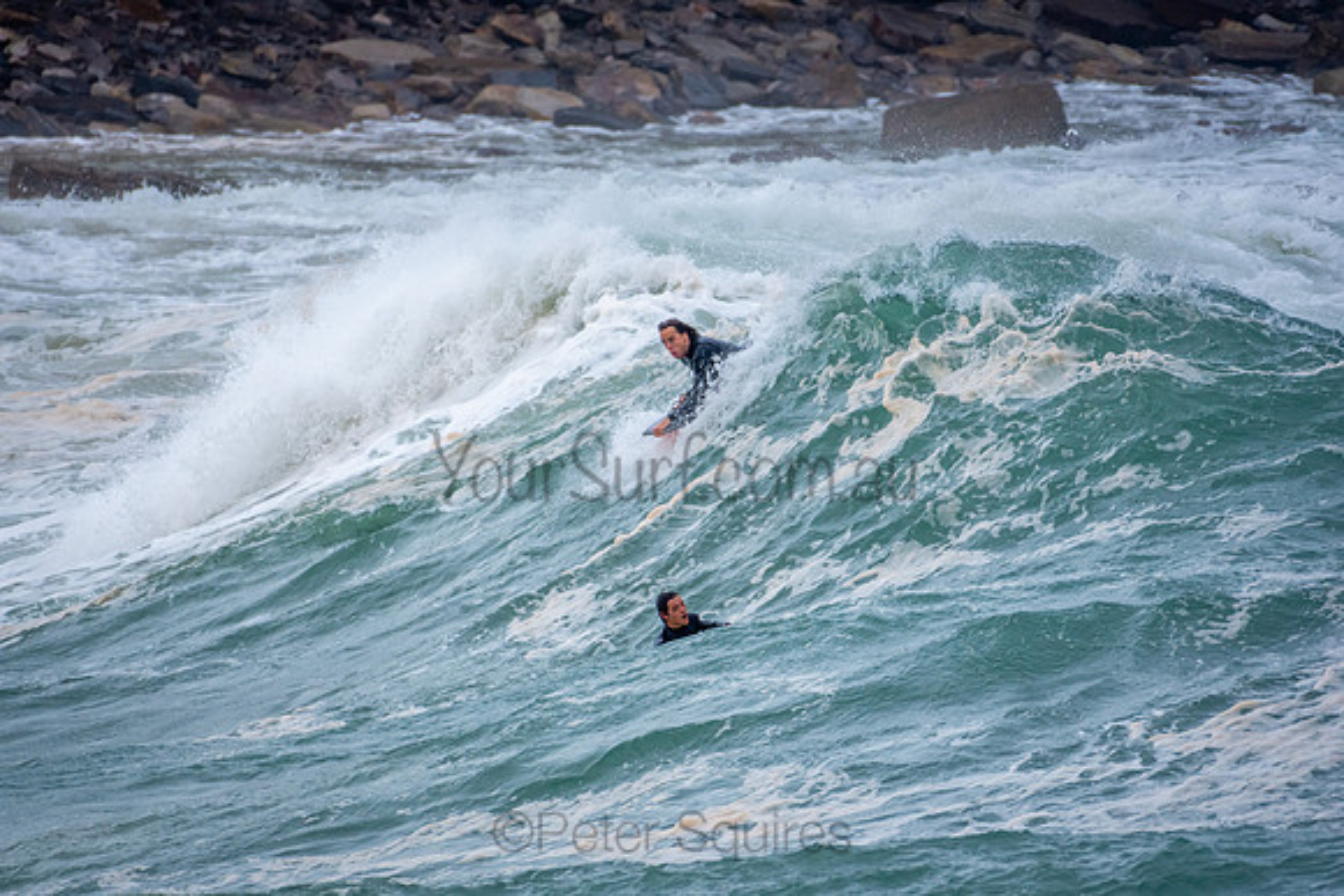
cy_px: 448
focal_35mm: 750
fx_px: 28005
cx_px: 672
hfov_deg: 2.7
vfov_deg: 1.8
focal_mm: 500
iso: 360
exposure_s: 1/1000
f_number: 5.6
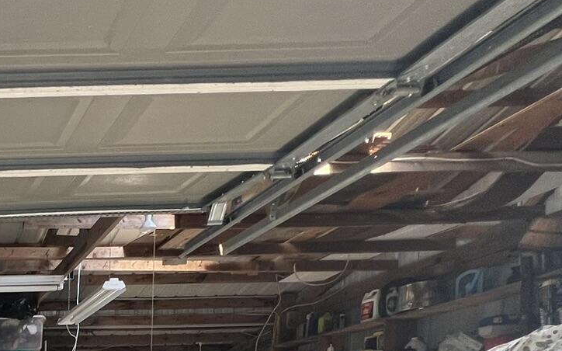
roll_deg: +0.7
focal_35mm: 39
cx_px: -120
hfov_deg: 37.4
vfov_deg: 25.6
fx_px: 597
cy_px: 511
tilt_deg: -4.8
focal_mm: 1.57
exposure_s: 1/99
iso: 100
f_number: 1.8
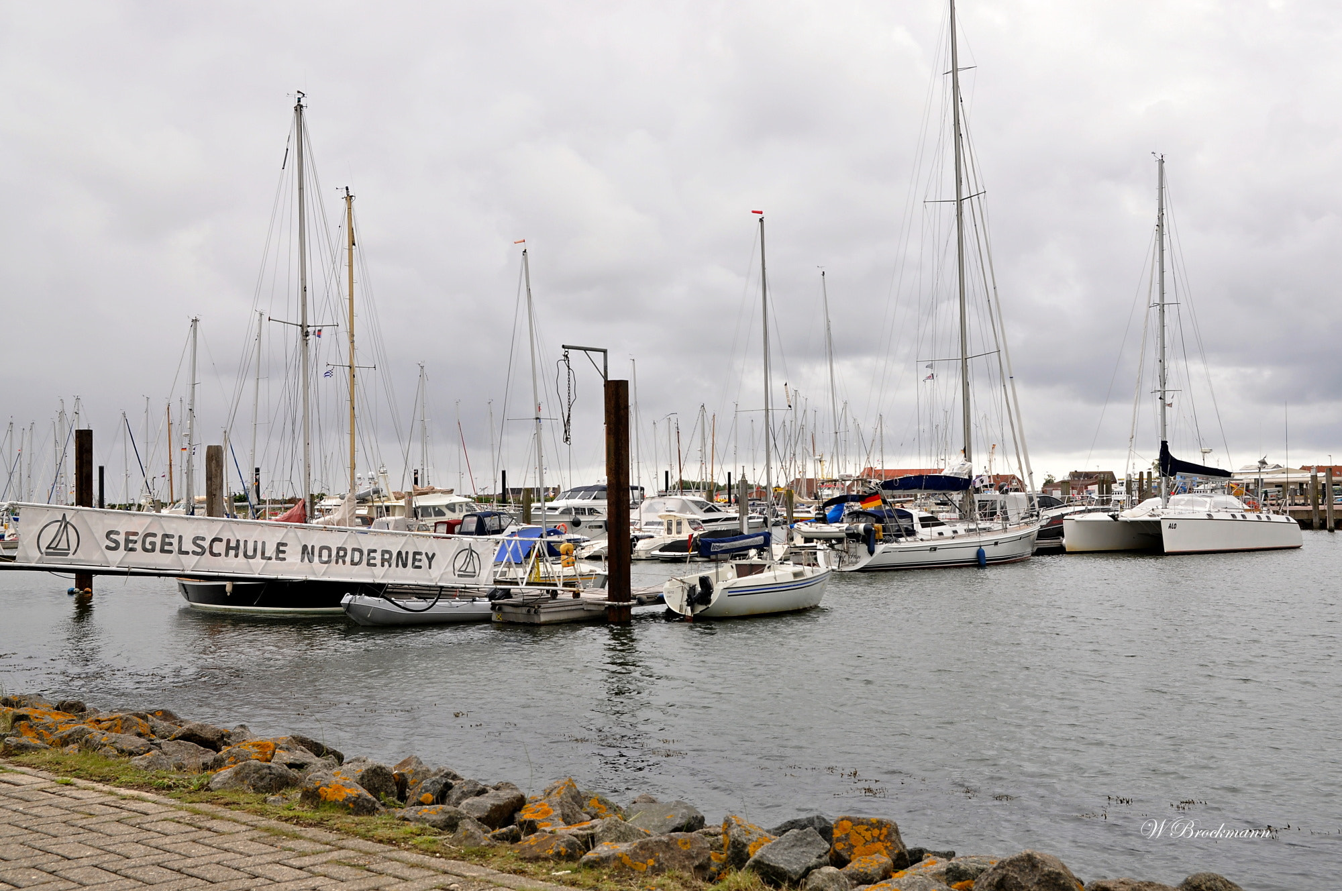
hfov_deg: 45.0
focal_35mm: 44
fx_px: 1619
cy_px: 446
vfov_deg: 30.8
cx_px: 671
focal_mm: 29
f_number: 8
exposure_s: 1/100
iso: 200
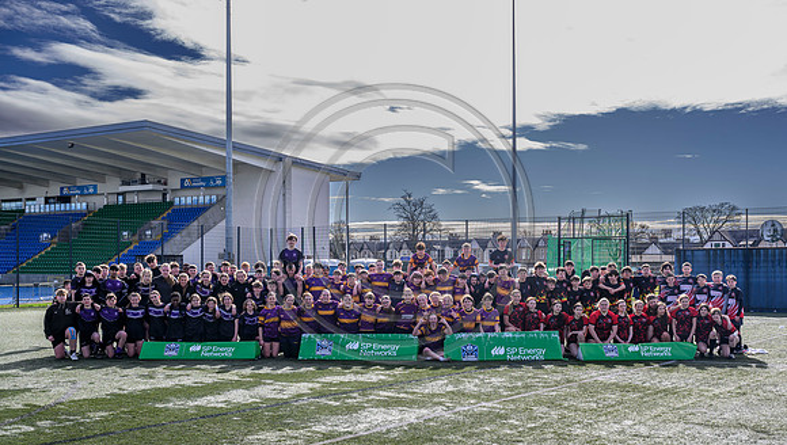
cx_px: 423
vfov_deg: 29.4
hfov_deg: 49.9
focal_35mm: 40
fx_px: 846
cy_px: 282
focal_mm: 36
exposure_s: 1/640
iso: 200
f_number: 6.3
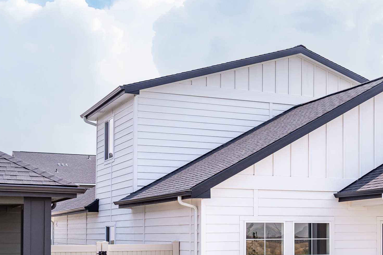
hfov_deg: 26.1
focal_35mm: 73
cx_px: 395
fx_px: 777
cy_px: 215
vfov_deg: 18.5
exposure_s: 1/1250
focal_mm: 35
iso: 100
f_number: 4.5
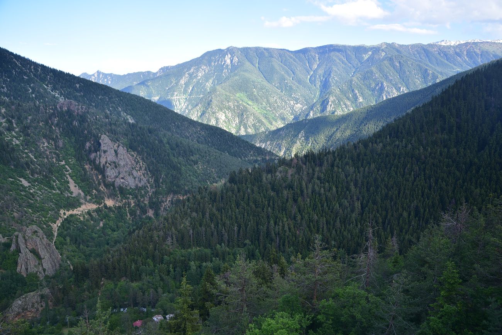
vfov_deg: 27.0
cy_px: 168
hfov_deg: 39.6
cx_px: 251
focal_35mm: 50
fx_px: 697
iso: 160
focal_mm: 50
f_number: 6.3
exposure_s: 1/160
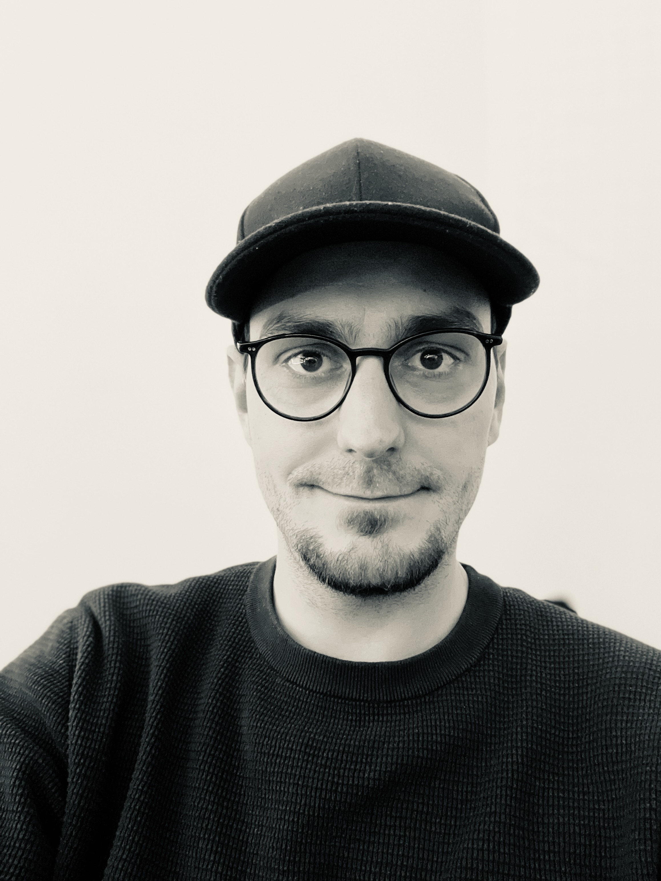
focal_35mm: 30
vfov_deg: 60.0
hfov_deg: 46.8
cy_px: 440
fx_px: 764
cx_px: 330
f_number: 2.2
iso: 500
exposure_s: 1/30
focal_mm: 2.71
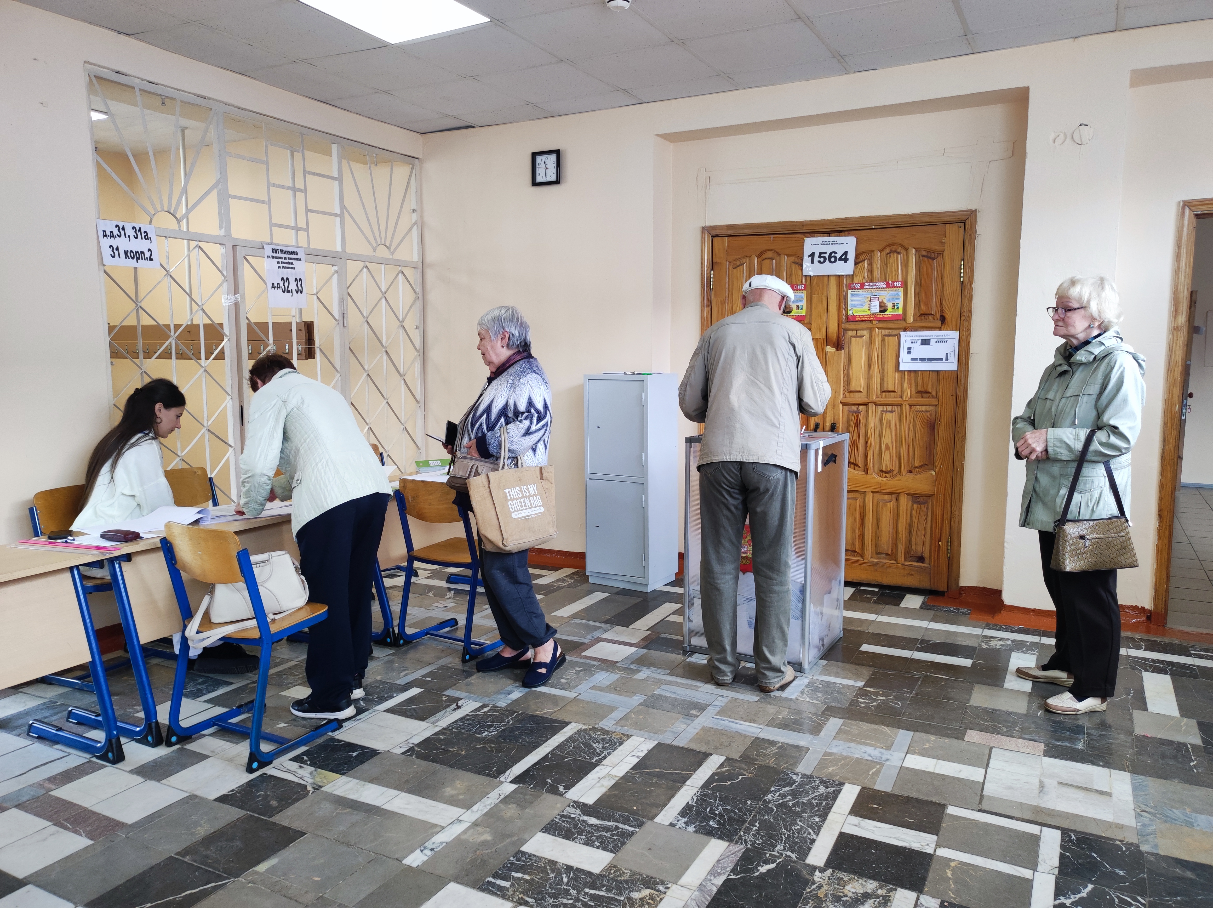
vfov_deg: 54.8
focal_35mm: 25
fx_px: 875
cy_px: 454
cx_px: 606
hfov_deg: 69.4
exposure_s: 1/50
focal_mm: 4.7
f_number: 1.79
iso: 411
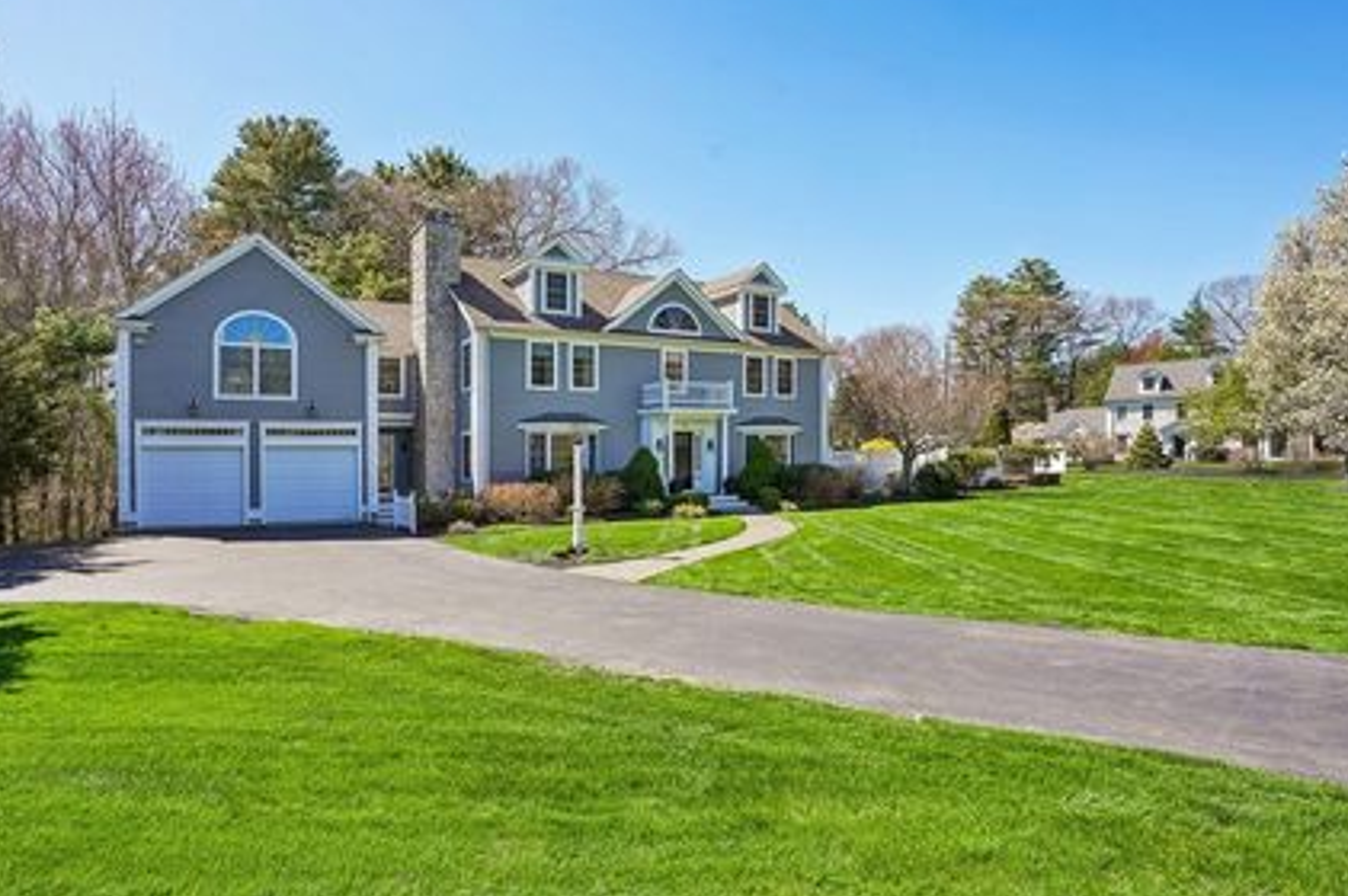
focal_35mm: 19
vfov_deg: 64.1
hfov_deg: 86.4
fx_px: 711
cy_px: 379
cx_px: 580
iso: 100
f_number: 8
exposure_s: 1/125
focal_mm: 16
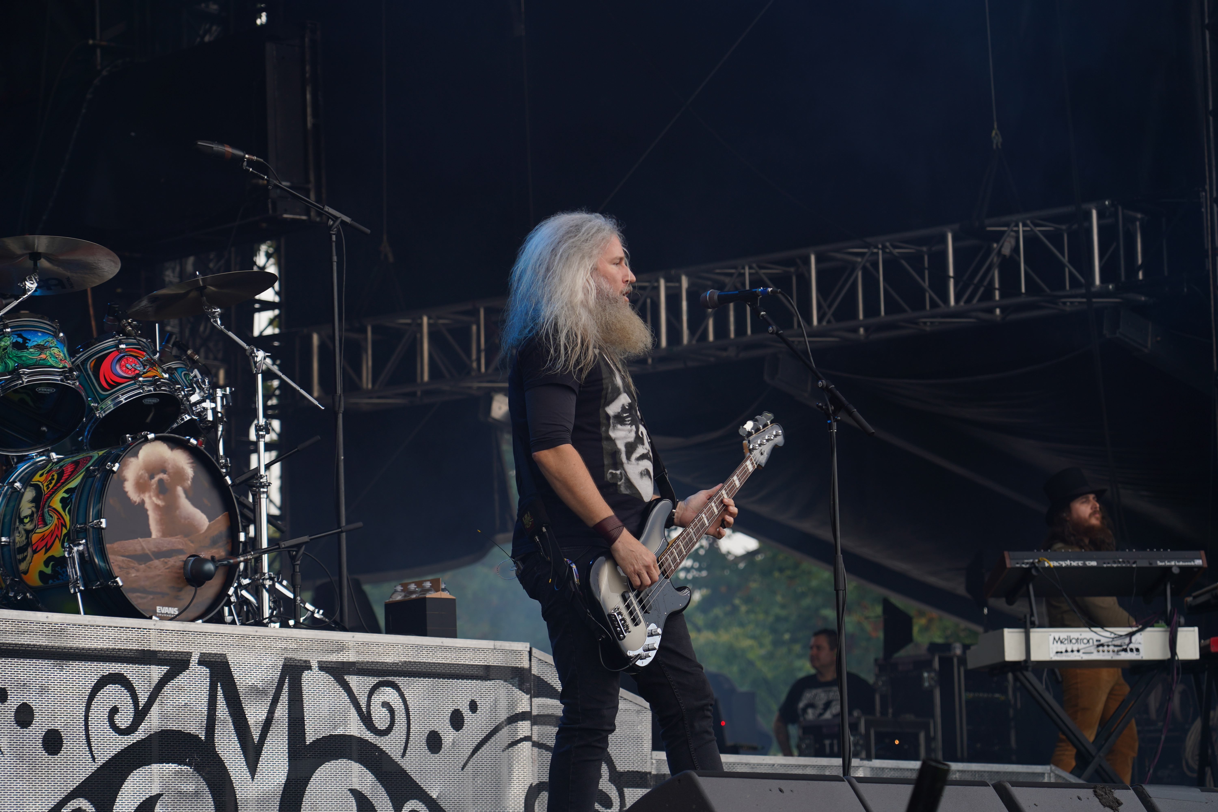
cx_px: 609
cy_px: 406
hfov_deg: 19.5
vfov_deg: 13.0
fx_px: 3552
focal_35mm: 105
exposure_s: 1/200
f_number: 5
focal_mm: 105
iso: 100
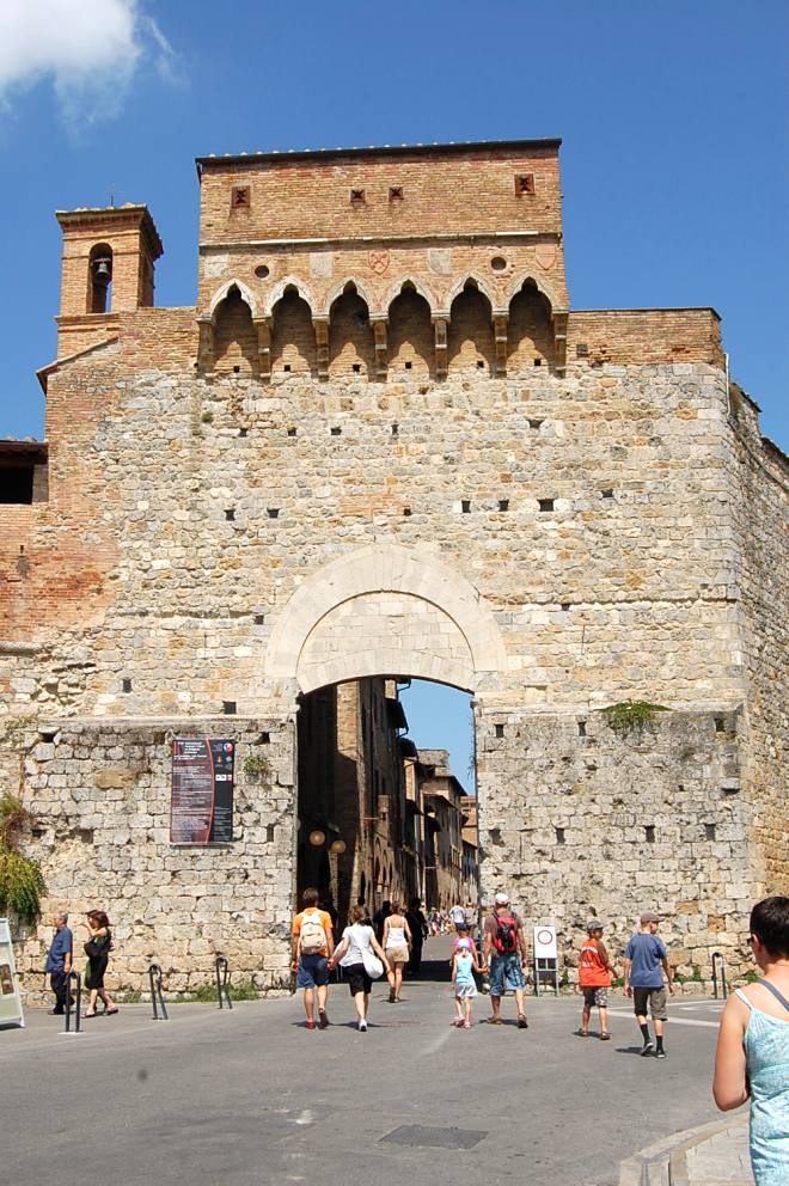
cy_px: 593
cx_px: 394
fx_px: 1284
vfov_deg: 49.6
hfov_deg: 34.2
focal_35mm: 39
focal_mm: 26
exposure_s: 1/320
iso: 200
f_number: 11
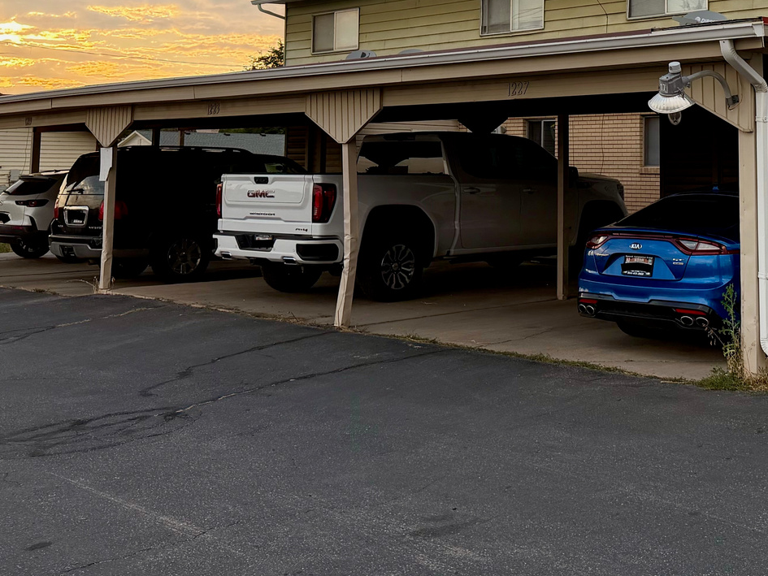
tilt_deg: +5.6
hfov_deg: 35.5
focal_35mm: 52
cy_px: 60
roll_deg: +0.4
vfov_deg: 27.1
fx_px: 1154
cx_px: 623
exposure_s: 1/967
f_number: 1.78
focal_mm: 6.76
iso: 100
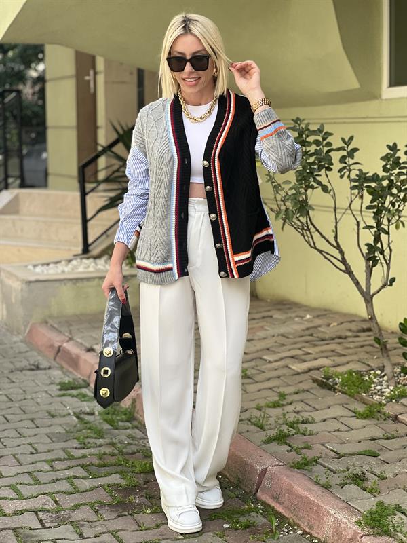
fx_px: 1207
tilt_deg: -5.1
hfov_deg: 19.1
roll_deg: -0.2
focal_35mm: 77
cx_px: 204
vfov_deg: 25.3
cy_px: 272
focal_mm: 9
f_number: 2.8
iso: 32
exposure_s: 1/121
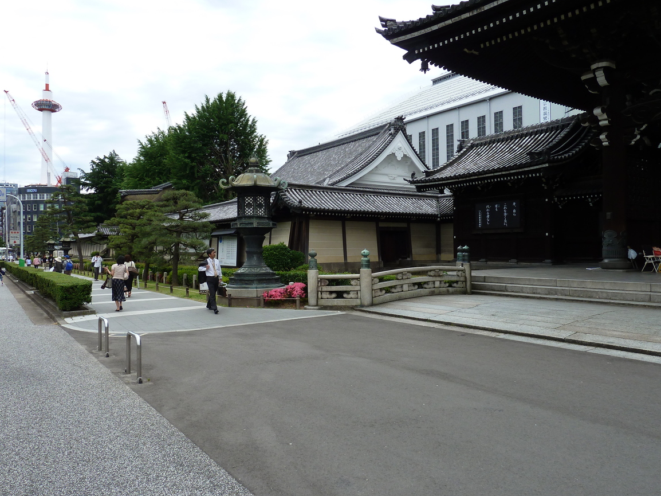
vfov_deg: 53.0
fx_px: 496
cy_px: 248
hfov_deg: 67.3
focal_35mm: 26
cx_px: 326
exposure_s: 1/320
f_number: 4
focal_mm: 4.1
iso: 80
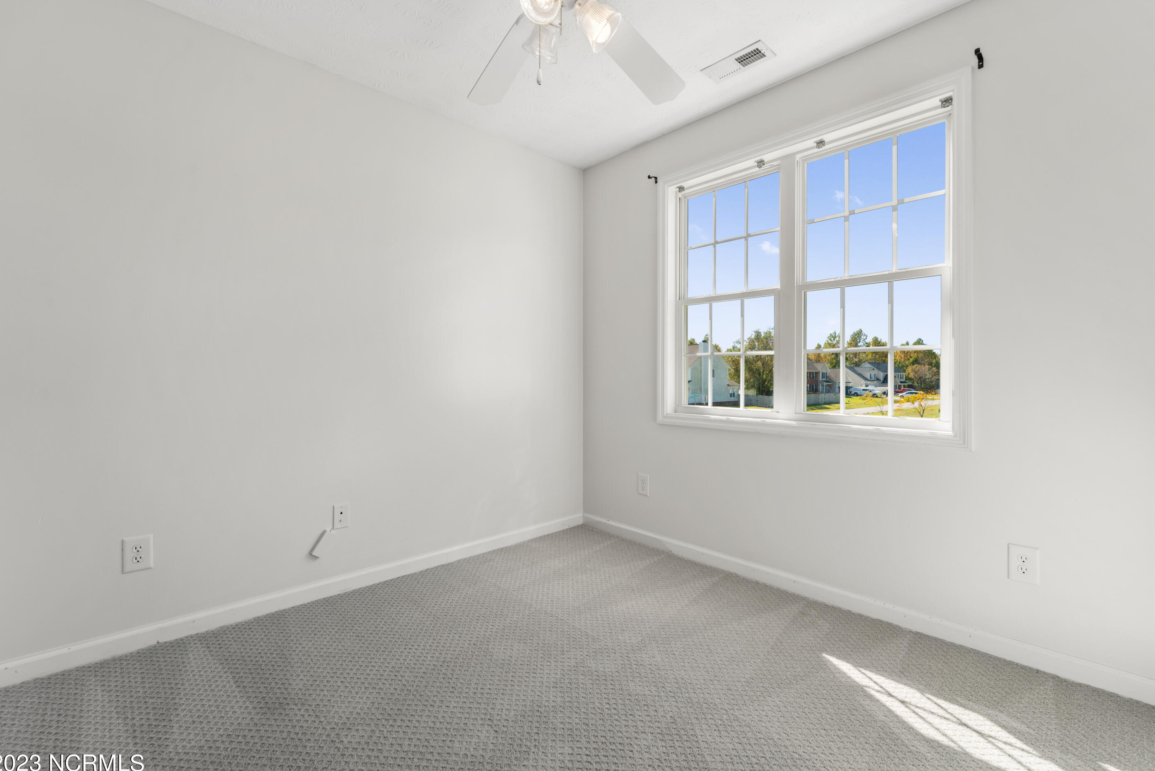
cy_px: 388
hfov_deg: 100.4
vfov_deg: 77.4
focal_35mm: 15
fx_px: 481
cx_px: 590
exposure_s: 1/60
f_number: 9.5
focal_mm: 14
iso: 250
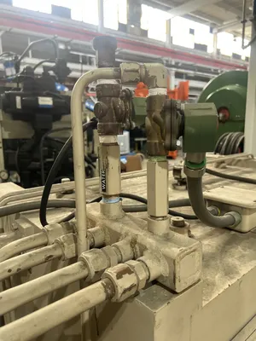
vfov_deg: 67.3
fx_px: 256
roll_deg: +1.4
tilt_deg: -12.2
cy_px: 170
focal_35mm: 26
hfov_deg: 53.1
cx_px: 128
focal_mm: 5.7
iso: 80
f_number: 1.5
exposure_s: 1/121
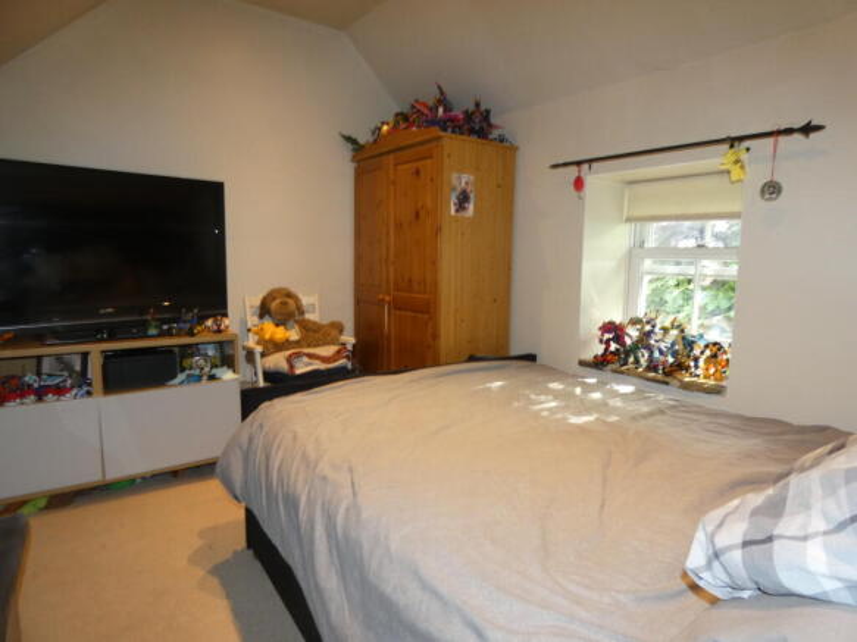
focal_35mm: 20
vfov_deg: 66.0
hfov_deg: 81.8
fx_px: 495
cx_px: 428
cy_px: 321
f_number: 2.8
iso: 400
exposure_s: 1/40
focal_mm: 3.6
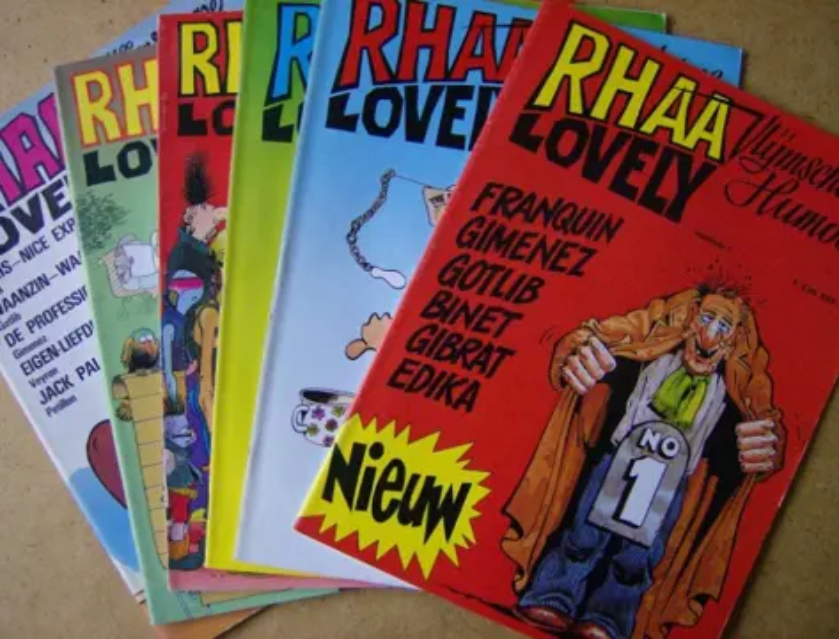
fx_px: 877
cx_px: 420
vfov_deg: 40.0
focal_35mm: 36
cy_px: 320
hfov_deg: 51.1
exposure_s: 1/25.8
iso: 200
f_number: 2.8
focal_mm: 6
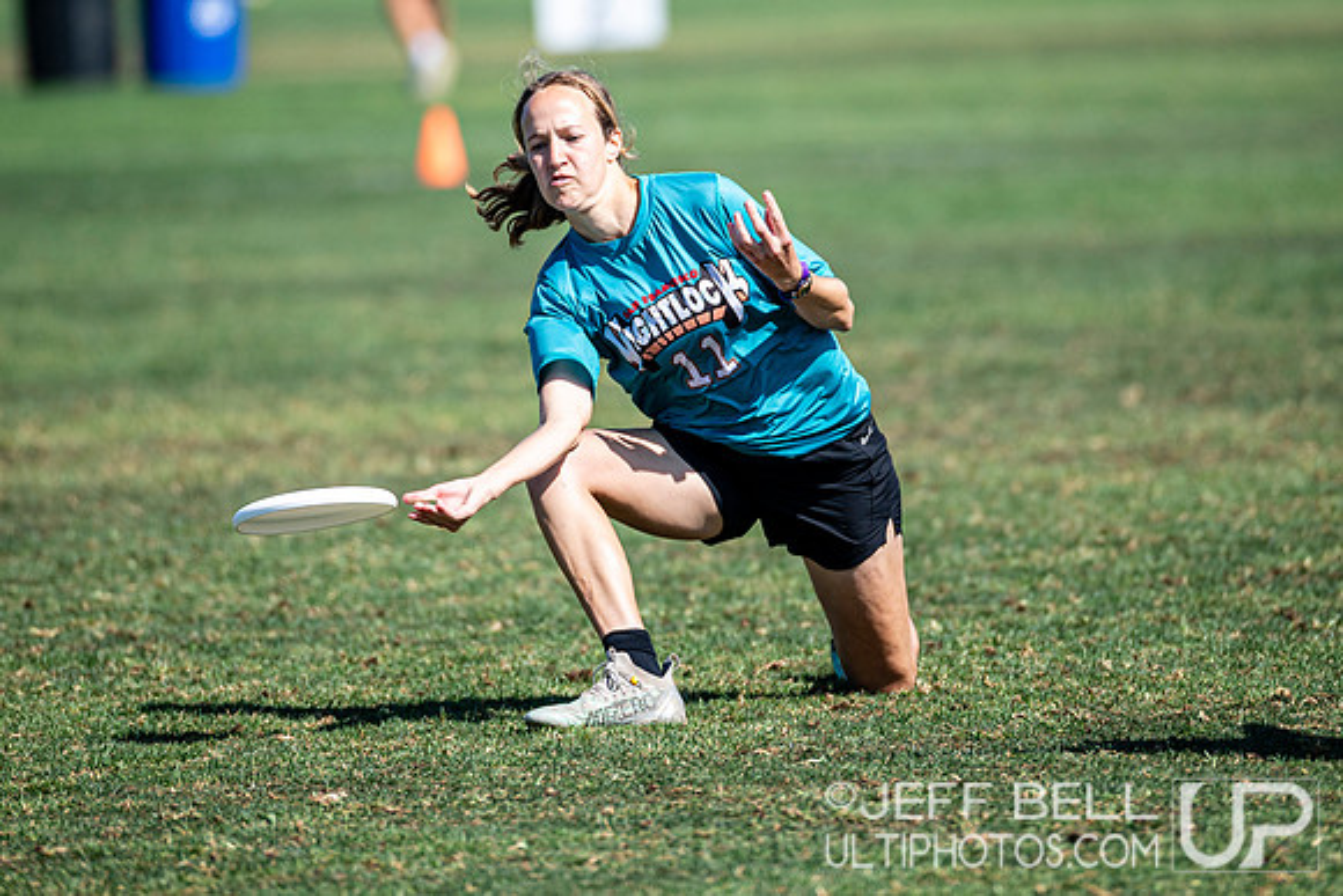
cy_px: 207
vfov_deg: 2.8
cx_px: 709
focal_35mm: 488
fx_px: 18191
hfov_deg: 4.2
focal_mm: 300
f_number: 3.2
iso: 140
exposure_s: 1/2000
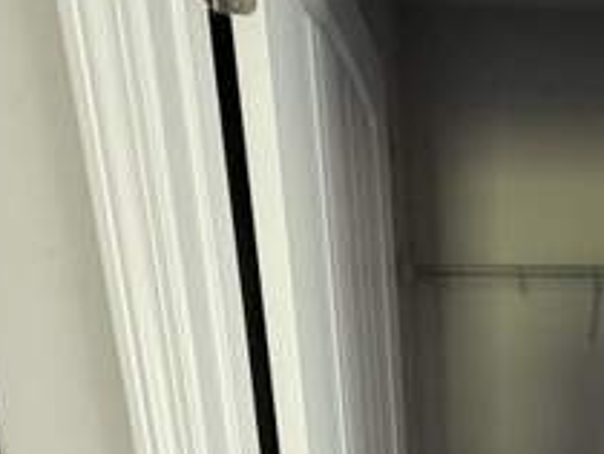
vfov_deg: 37.9
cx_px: 561
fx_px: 559
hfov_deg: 49.5
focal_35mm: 32
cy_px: 483
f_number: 2.2
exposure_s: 1/67
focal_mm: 2.22
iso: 320
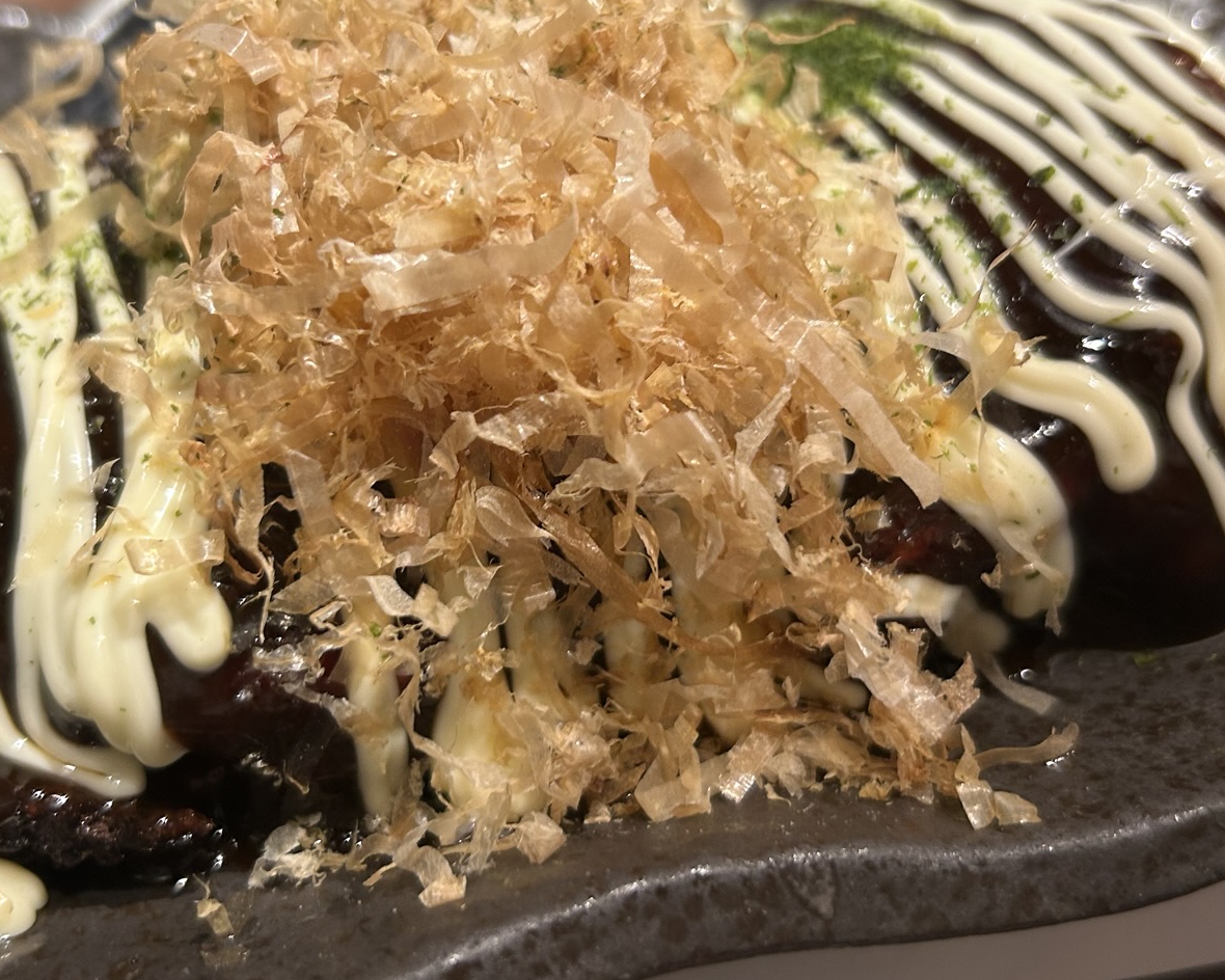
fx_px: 1559
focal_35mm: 43
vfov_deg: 34.9
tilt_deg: -47.3
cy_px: 433
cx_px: 544
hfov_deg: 42.8
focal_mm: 5.7
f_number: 1.5
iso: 100
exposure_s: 1/50
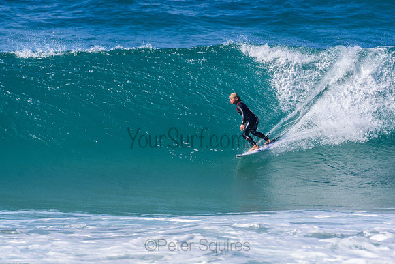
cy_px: 132
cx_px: 198
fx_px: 8231
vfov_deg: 1.8
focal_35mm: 750
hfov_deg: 2.7
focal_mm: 500
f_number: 5.6
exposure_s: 1/2000
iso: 320
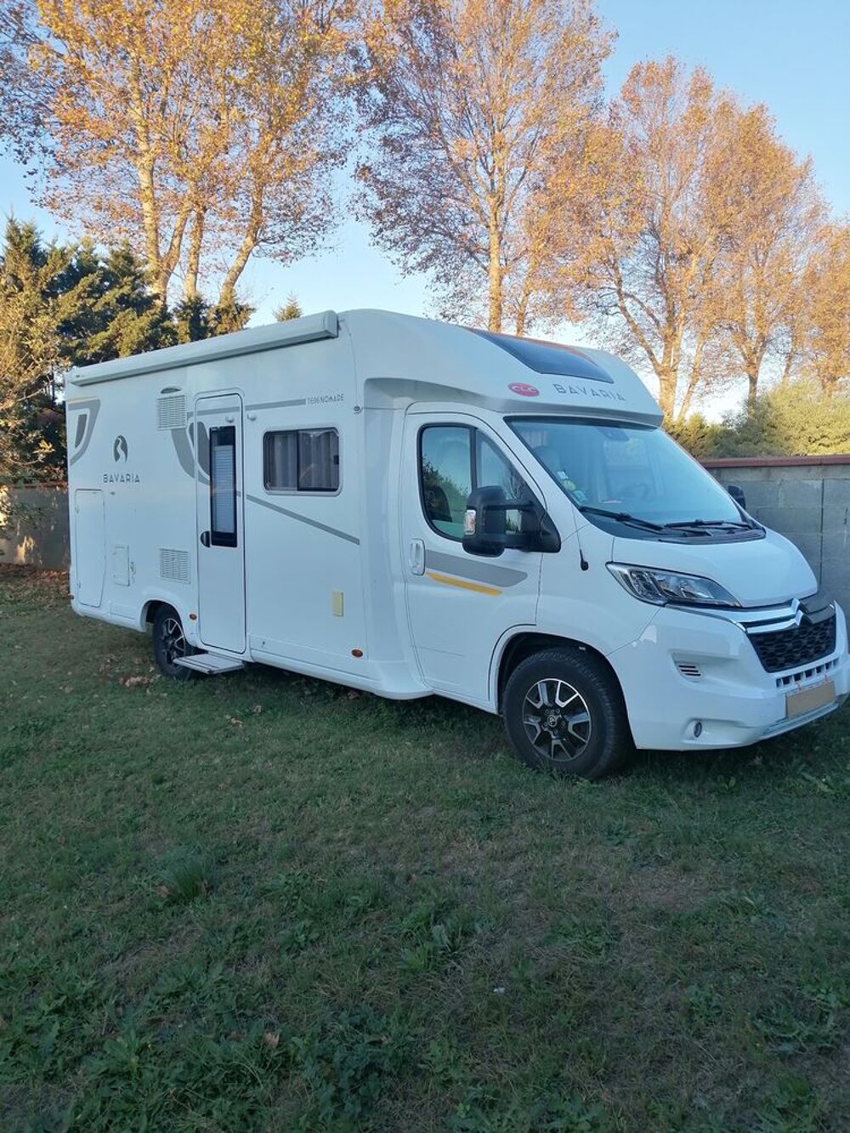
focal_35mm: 26
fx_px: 851
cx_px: 425
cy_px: 566
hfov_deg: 53.1
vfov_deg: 67.3
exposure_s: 1/360
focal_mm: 3.95
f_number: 1.8
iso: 50
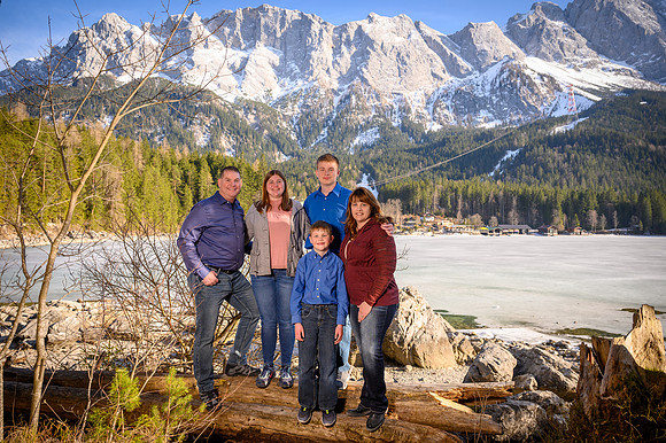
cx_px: 330
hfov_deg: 67.5
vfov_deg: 47.9
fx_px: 498
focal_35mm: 27
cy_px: 209
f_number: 4.5
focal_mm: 25.5
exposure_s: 1/320
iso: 125
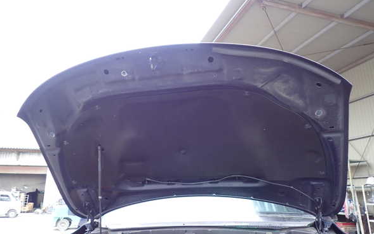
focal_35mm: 27
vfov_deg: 46.0
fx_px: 275
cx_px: 190
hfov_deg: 68.4
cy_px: 116
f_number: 2
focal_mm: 4.5
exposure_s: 1/60
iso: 160
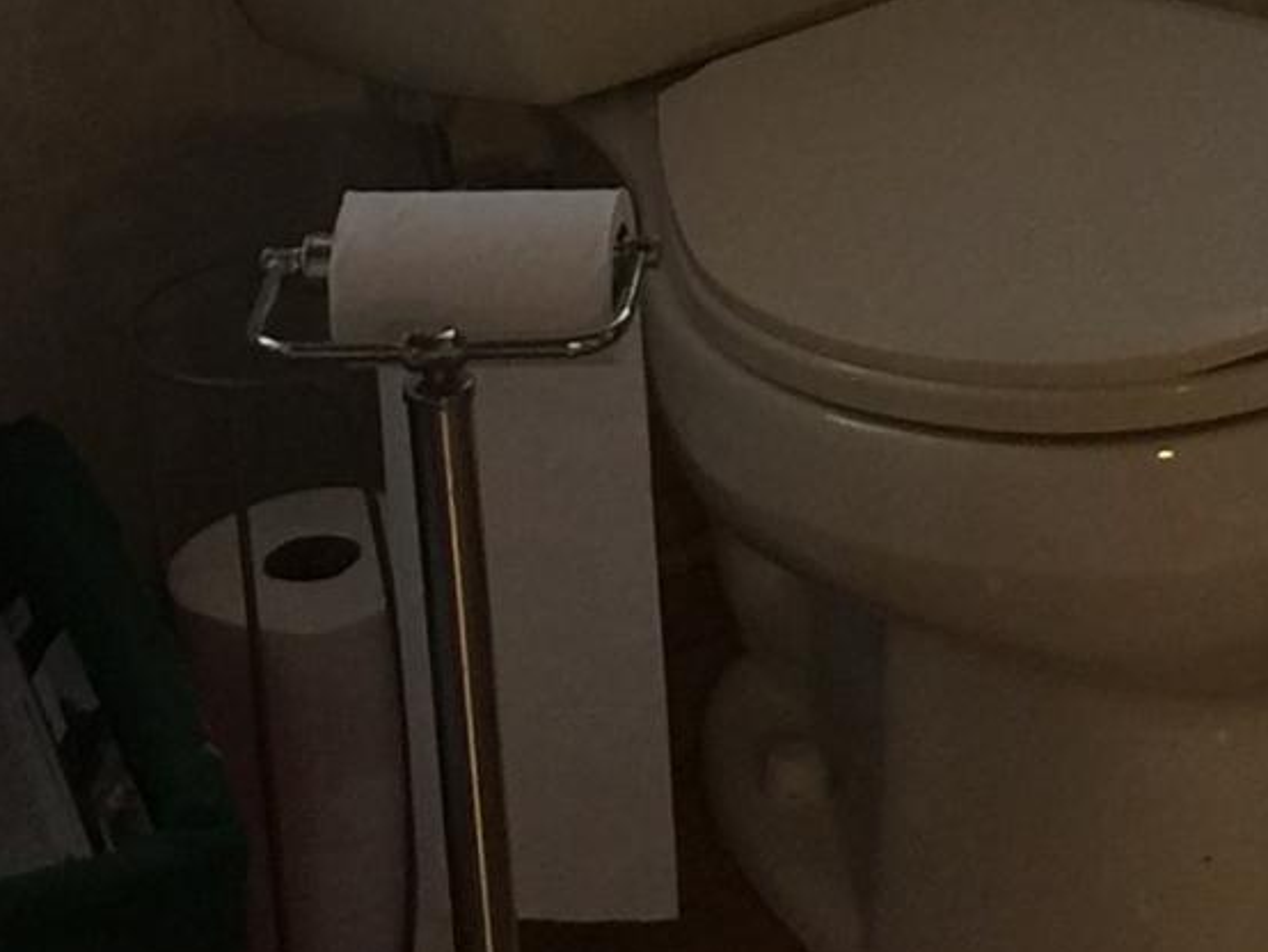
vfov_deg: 9.2
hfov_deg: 12.4
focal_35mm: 157
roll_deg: +2.6
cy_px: -581
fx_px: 5753
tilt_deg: -15.9
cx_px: 1337
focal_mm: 4.15
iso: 40
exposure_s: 1/15
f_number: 2.2
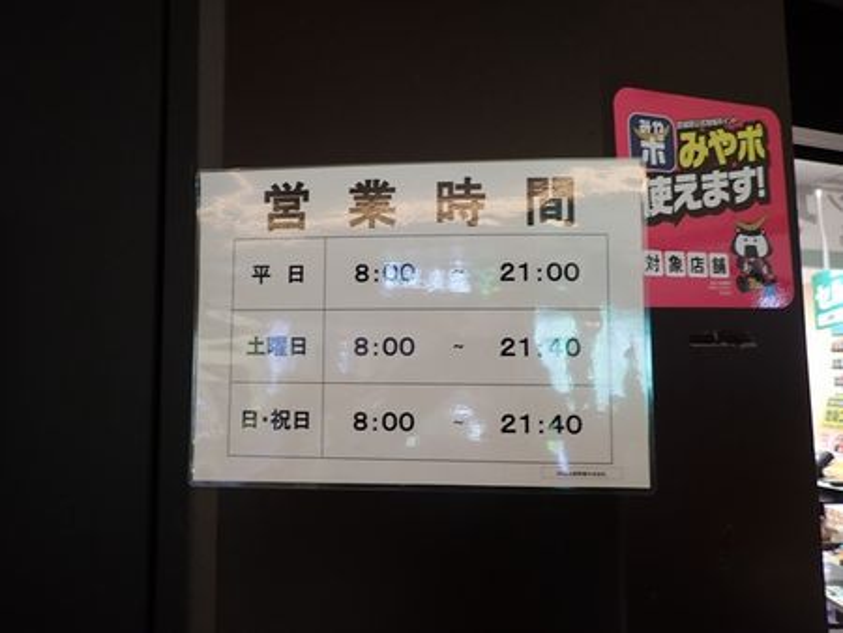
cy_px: 316
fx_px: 609
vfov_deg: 54.9
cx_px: 422
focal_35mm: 25
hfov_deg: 69.4
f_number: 2
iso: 200
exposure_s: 1/30
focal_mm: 4.5
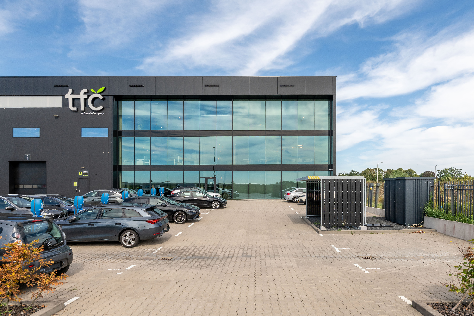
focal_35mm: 22
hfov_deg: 78.6
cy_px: 158
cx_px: 237
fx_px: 290
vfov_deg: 57.2
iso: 200
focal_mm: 22
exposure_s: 1/800
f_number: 8
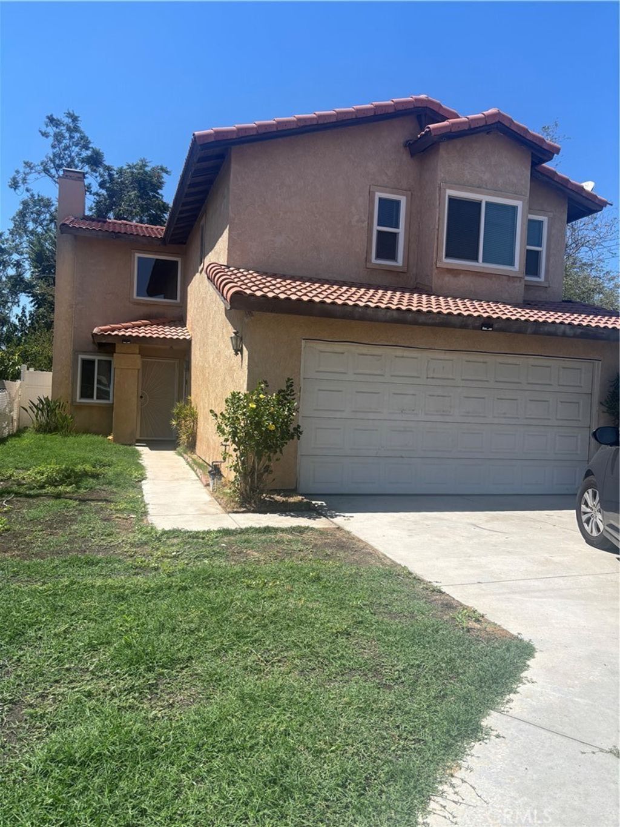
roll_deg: -3.3
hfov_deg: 53.1
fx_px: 621
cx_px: 310
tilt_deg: -1.3
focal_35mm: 26
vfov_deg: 67.3
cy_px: 414
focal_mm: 5.96
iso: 50
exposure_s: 1/3311
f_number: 1.6
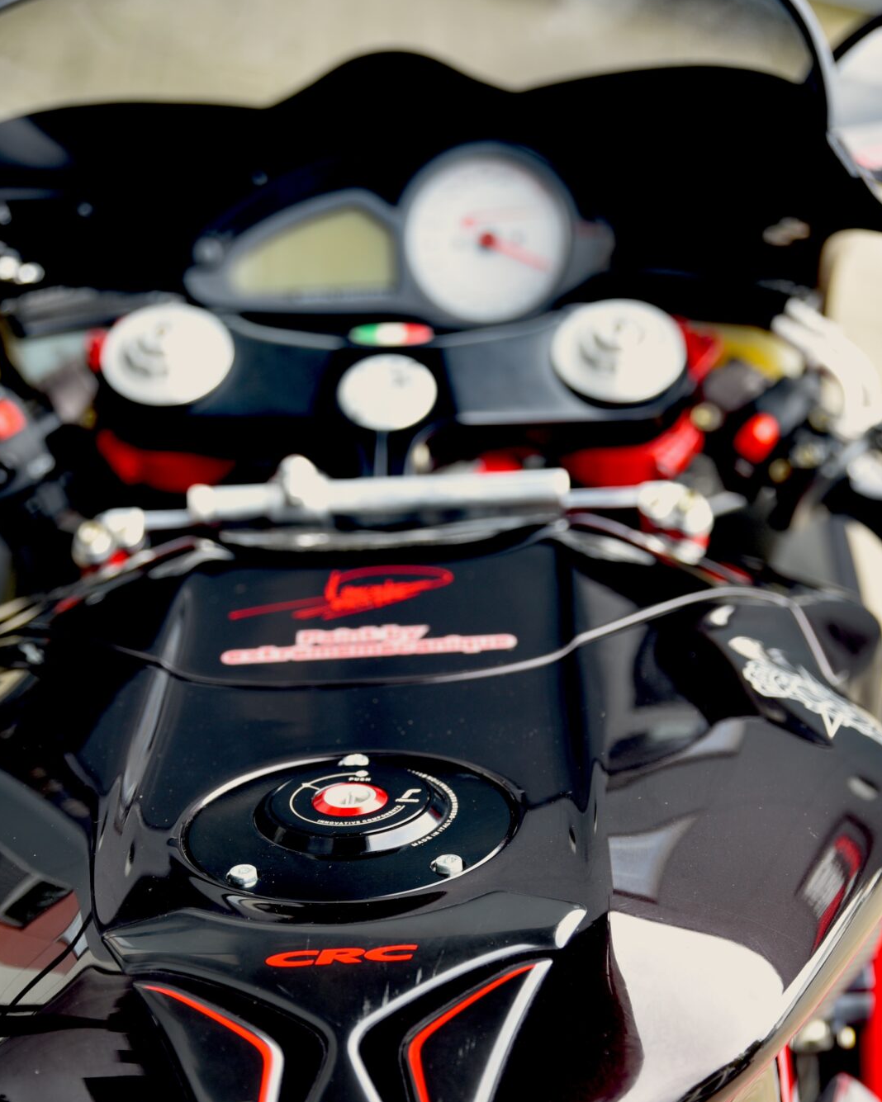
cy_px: 876
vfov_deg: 21.0
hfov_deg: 17.1
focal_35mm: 90
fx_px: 2937
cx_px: 426
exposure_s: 1/60
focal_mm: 50
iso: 100
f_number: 2.8
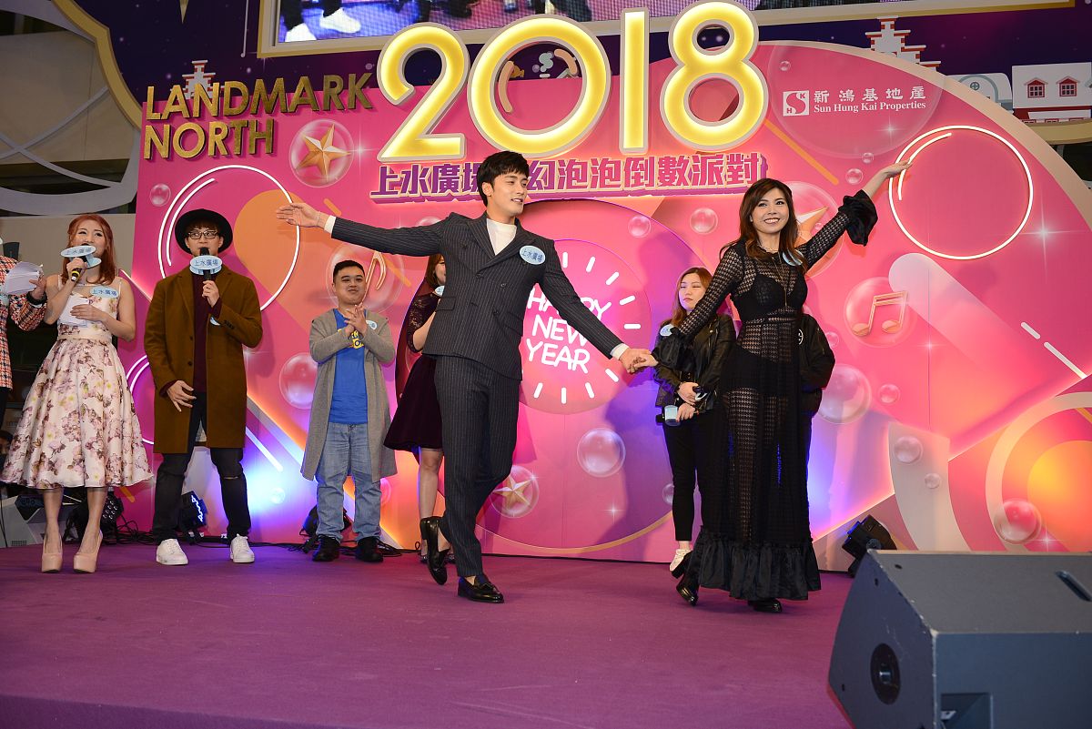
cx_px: 546
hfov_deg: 58.7
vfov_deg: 41.1
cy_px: 364
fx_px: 971
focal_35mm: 32
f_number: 5
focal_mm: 32
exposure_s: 1/100
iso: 640
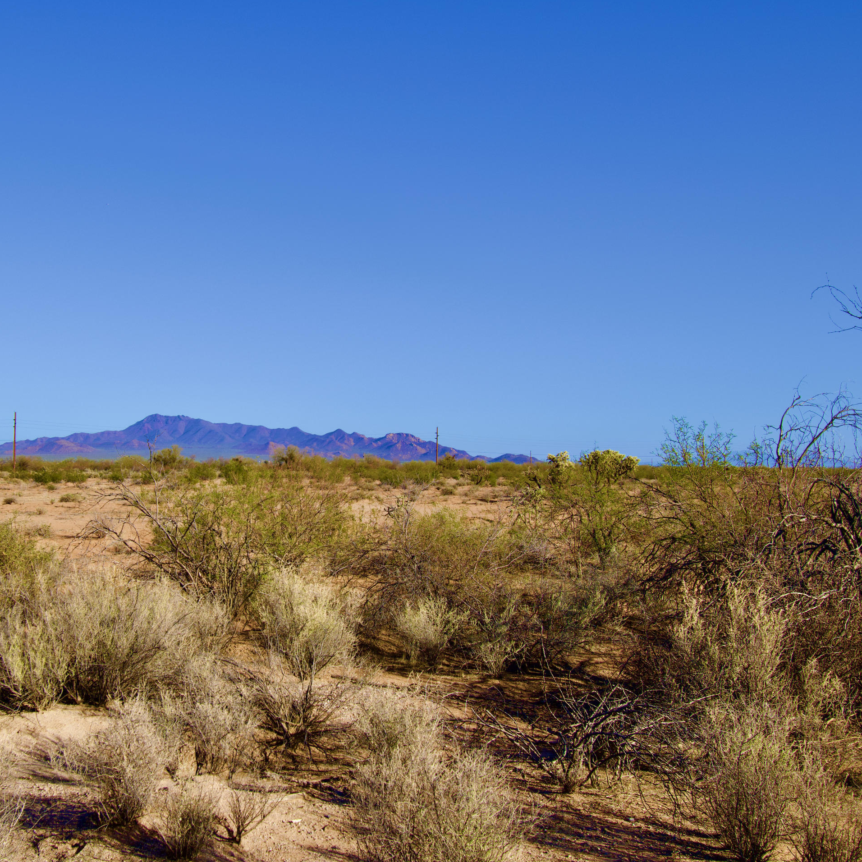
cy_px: 445
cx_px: 256
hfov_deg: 41.1
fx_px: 1127
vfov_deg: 41.9
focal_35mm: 40
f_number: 10
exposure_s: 1/400
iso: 200
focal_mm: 20
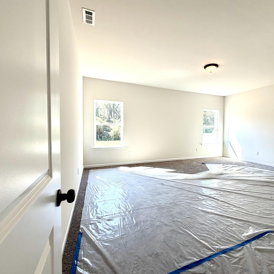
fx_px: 152
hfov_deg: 83.0
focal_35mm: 17
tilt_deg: -1.6
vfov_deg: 84.0
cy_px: 135
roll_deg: -0.6
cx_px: 163
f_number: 2.2
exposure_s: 1/164
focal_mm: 2.22
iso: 50
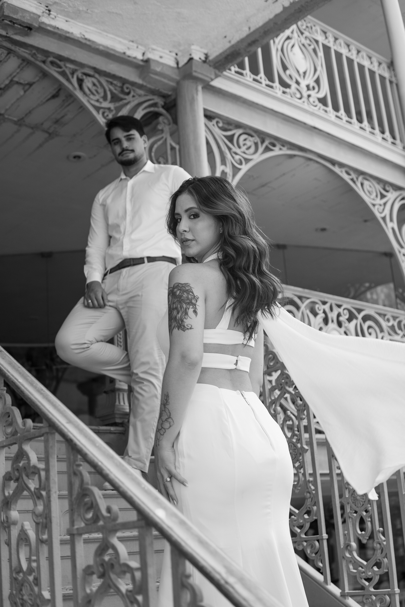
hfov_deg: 29.9
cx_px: 202
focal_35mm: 45
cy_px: 304
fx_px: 759
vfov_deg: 43.6
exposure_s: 1/320
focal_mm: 30
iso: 100
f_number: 2.5
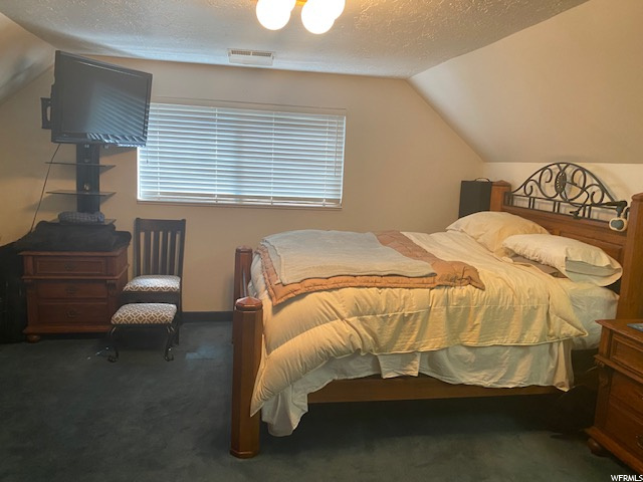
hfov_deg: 67.3
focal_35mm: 26
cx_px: 322
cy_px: 241
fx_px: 483
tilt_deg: -6.5
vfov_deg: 53.1
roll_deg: -3.1
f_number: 1.8
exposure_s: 1/60
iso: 200
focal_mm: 4.25
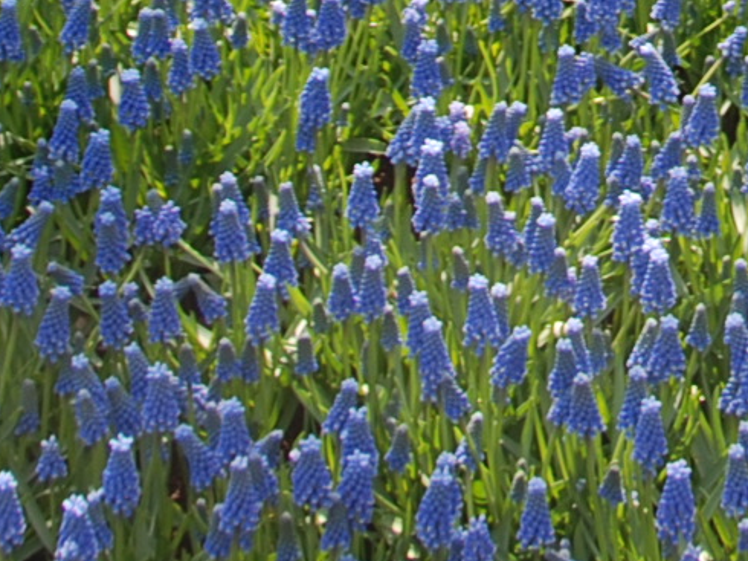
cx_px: 991
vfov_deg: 7.9
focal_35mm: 171
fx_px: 3693
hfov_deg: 11.3
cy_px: -914
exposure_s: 1/100
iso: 100
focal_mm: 20
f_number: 5
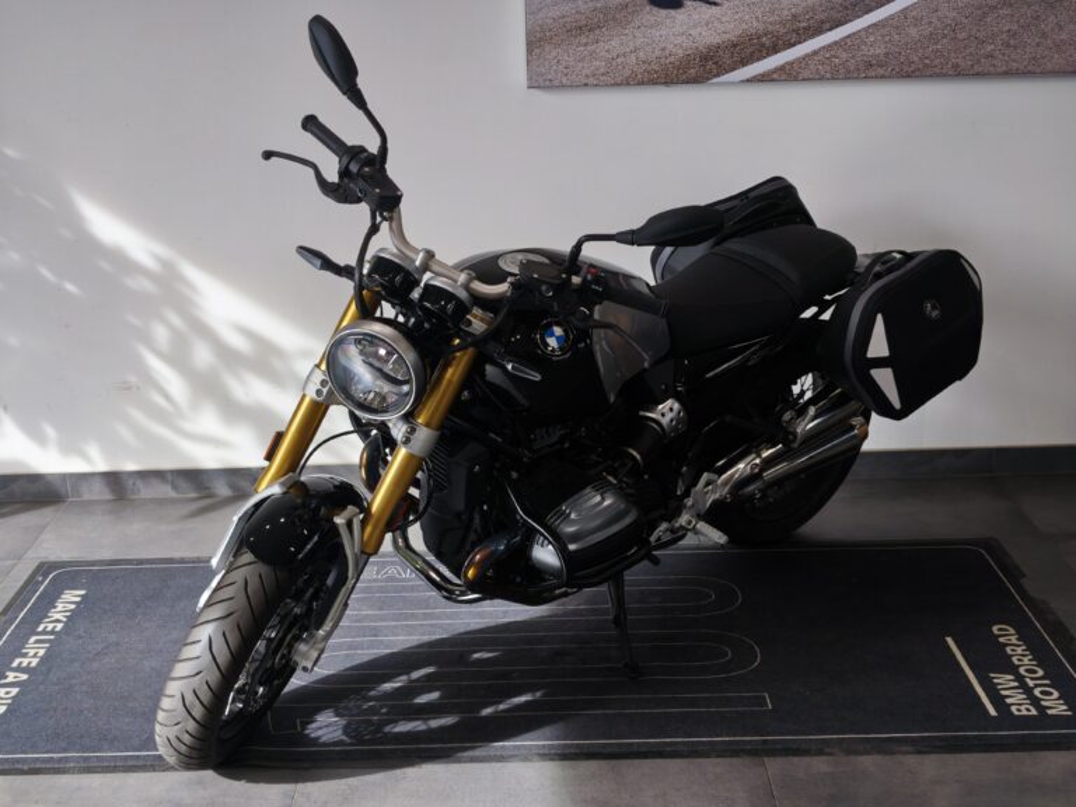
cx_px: 538
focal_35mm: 46
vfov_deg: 31.5
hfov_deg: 41.2
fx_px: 1430
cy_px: 404
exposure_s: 1/297
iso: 50
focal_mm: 6.57
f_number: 1.6
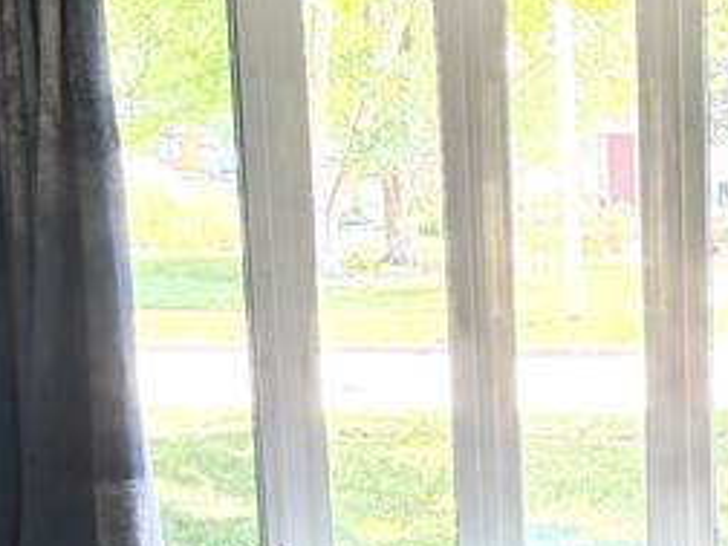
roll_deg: +1.4
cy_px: 724
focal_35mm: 122
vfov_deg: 11.8
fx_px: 2566
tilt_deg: -12.0
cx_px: 714
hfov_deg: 15.9
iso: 200
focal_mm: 6.76
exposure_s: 1/105
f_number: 1.78
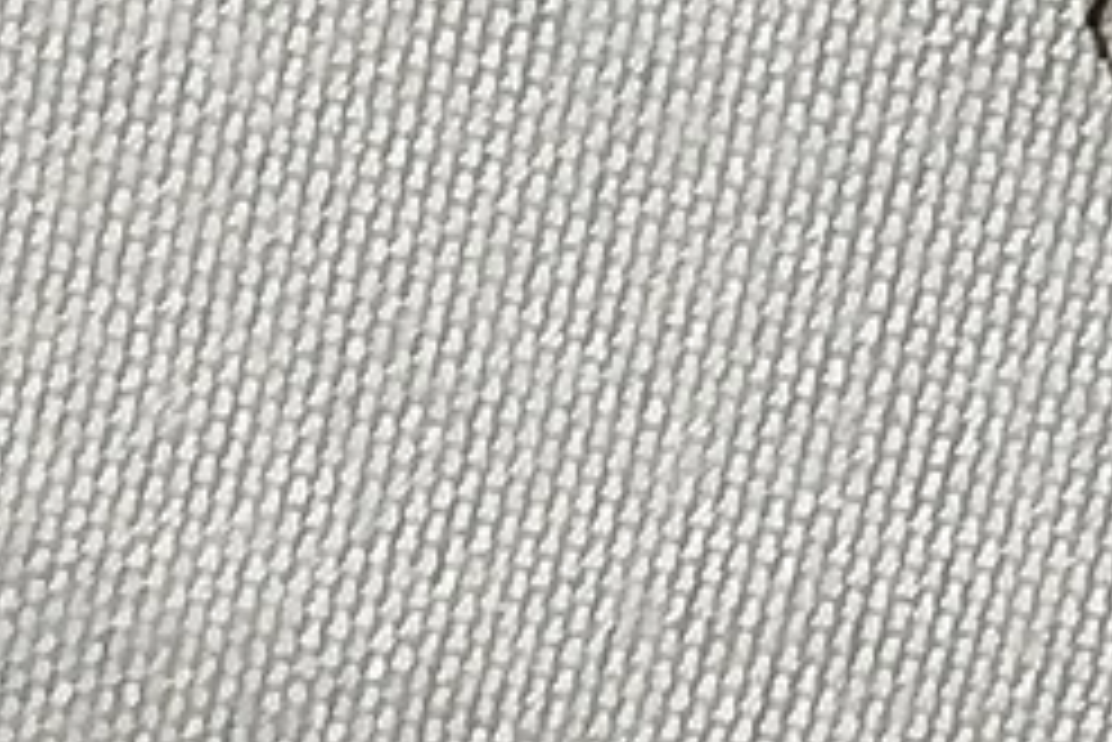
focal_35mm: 291
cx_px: 968
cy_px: -117
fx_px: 8994
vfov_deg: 4.7
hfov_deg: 7.1
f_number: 1.7
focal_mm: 5.31
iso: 100
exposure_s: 1/50
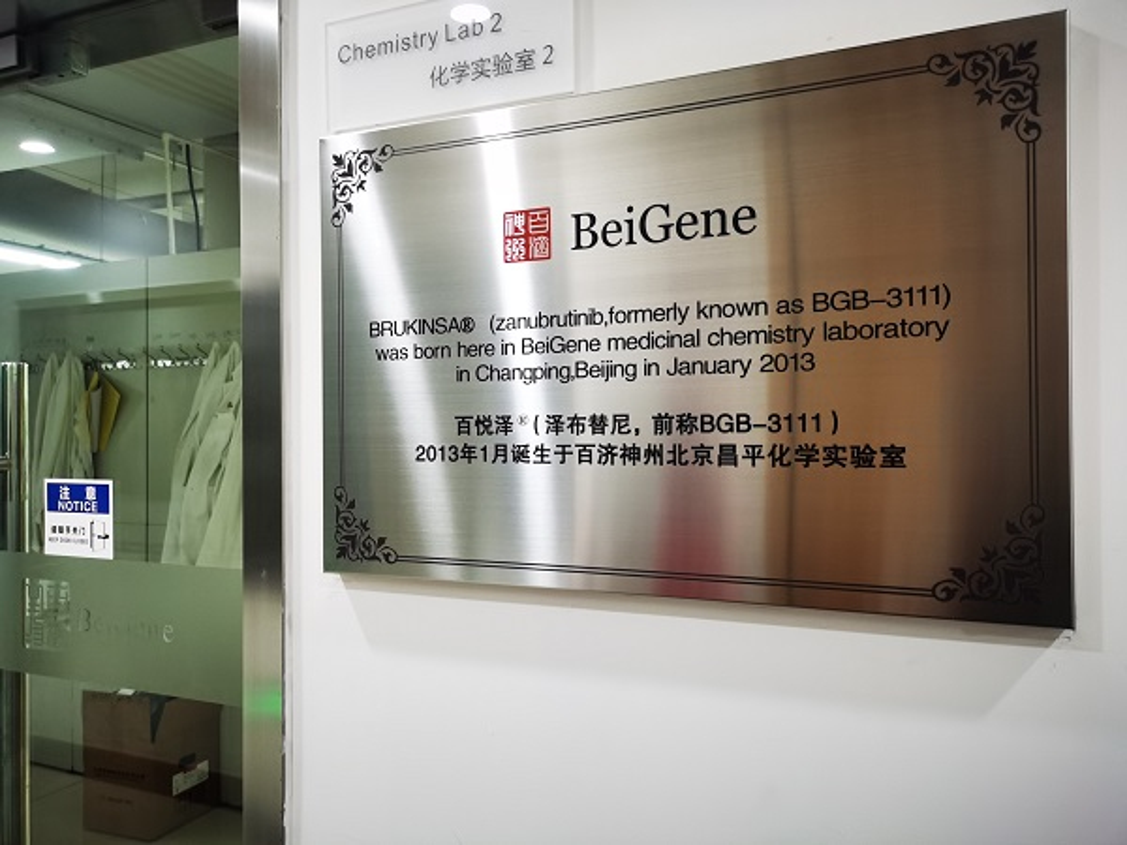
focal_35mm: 27
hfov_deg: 65.3
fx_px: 879
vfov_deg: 51.4
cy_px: 422
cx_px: 564
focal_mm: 5.58
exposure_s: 1/50
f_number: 1.8
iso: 320
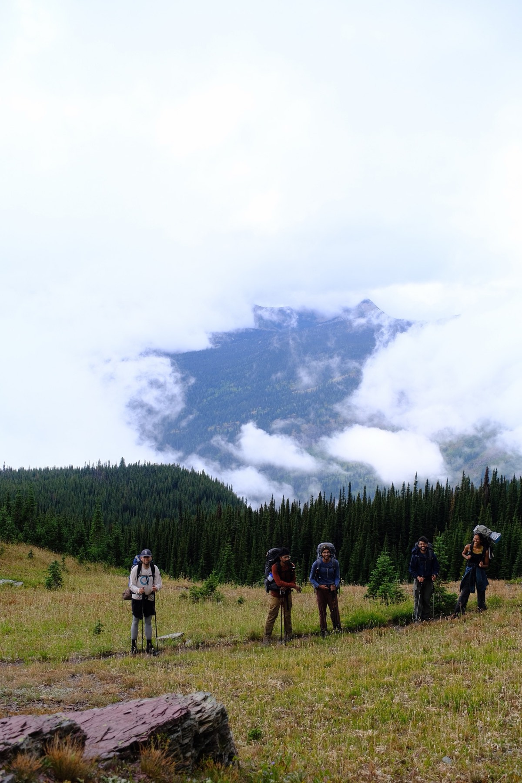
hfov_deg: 31.9
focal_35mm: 42
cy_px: 392
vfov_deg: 46.4
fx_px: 913
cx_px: 261
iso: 320
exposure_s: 1/1000
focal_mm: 28.3
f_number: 3.6
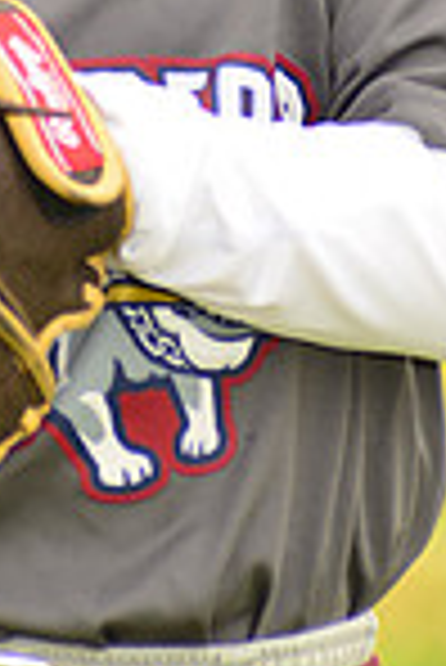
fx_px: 14553
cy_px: -230
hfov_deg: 1.8
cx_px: 7
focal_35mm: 785
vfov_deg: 2.6
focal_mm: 200
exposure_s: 1/250
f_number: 5.6
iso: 160
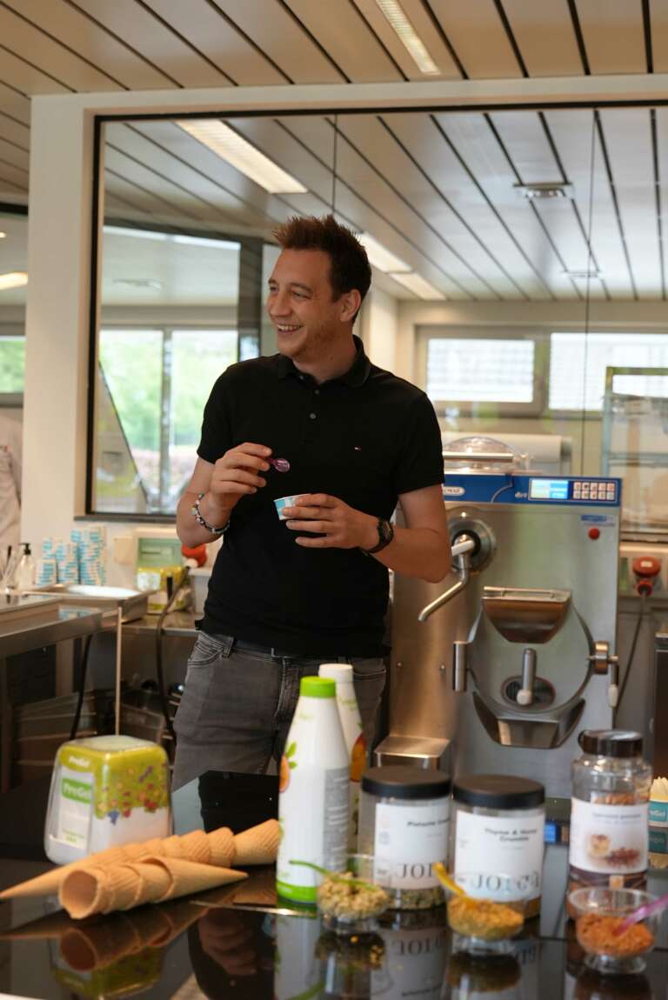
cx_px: 334
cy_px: 500
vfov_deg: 39.6
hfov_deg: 27.0
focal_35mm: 50
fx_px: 1390
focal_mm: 50
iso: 500
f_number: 4
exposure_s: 1/160
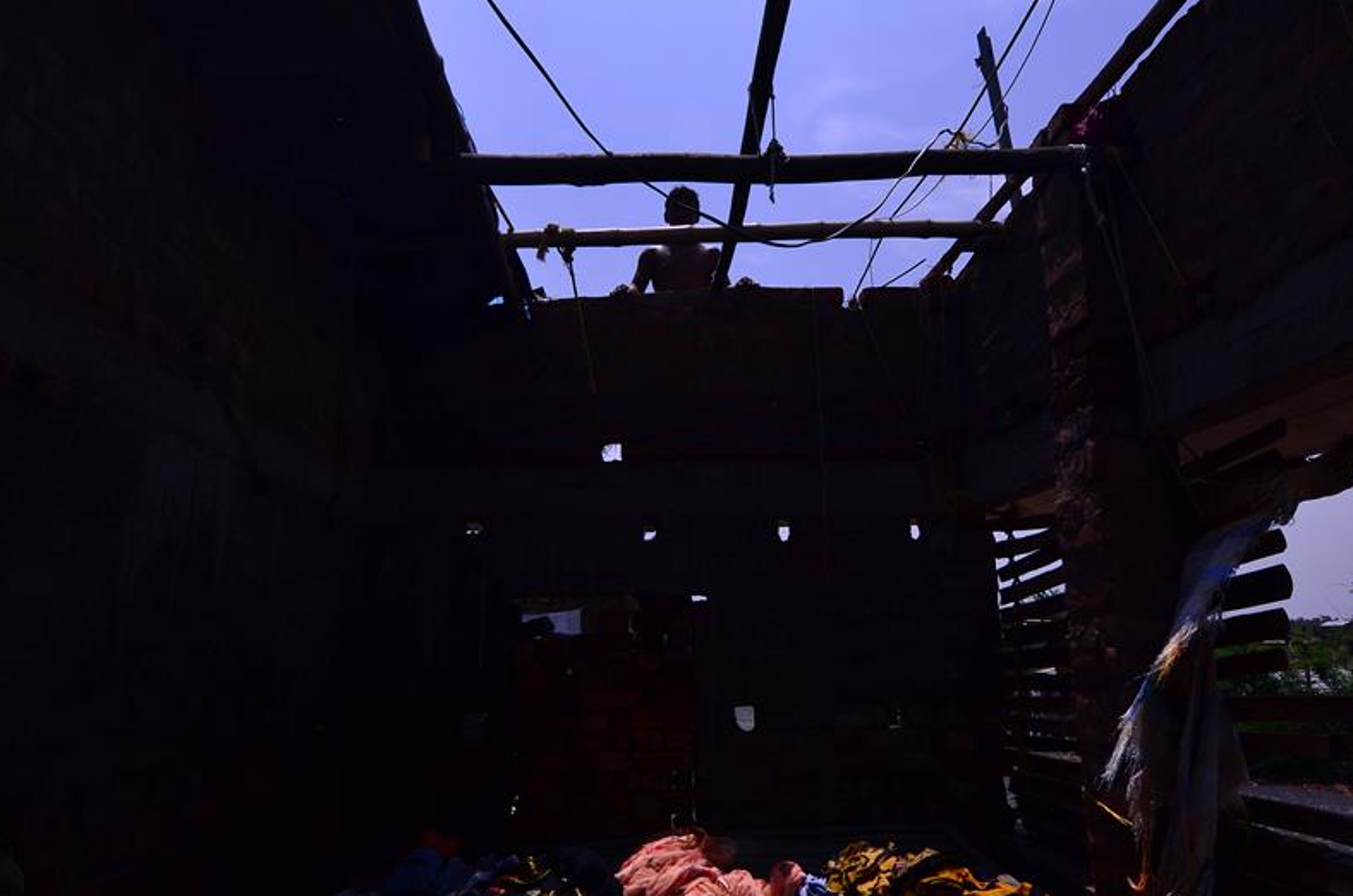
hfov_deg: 79.6
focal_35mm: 22
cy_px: 418
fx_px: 812
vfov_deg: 57.7
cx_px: 692
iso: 100
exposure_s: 1/500
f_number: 6.3
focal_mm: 11
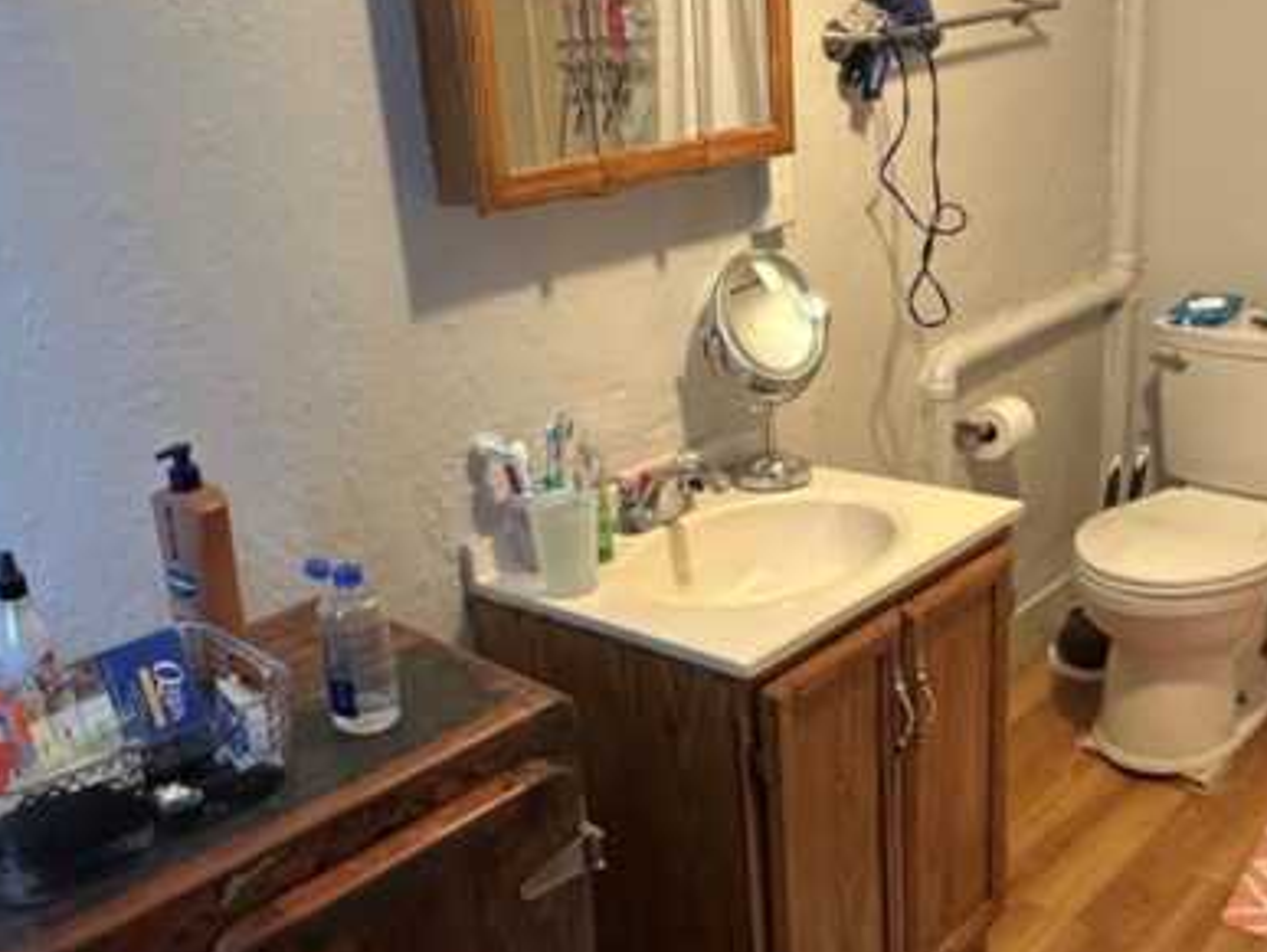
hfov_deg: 50.0
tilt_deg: -17.6
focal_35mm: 37
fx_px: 1356
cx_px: 547
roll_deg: +7.7
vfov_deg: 38.7
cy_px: 533
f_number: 2.2
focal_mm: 2.22
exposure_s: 1/60
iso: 320
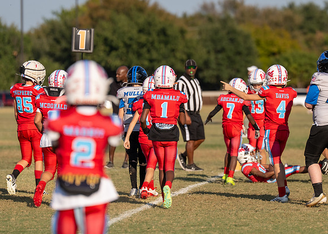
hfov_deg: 5.5
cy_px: 117
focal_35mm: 366
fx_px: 3409
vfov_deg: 3.9
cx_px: 233
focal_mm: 200
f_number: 3.2
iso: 125
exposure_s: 1/3200
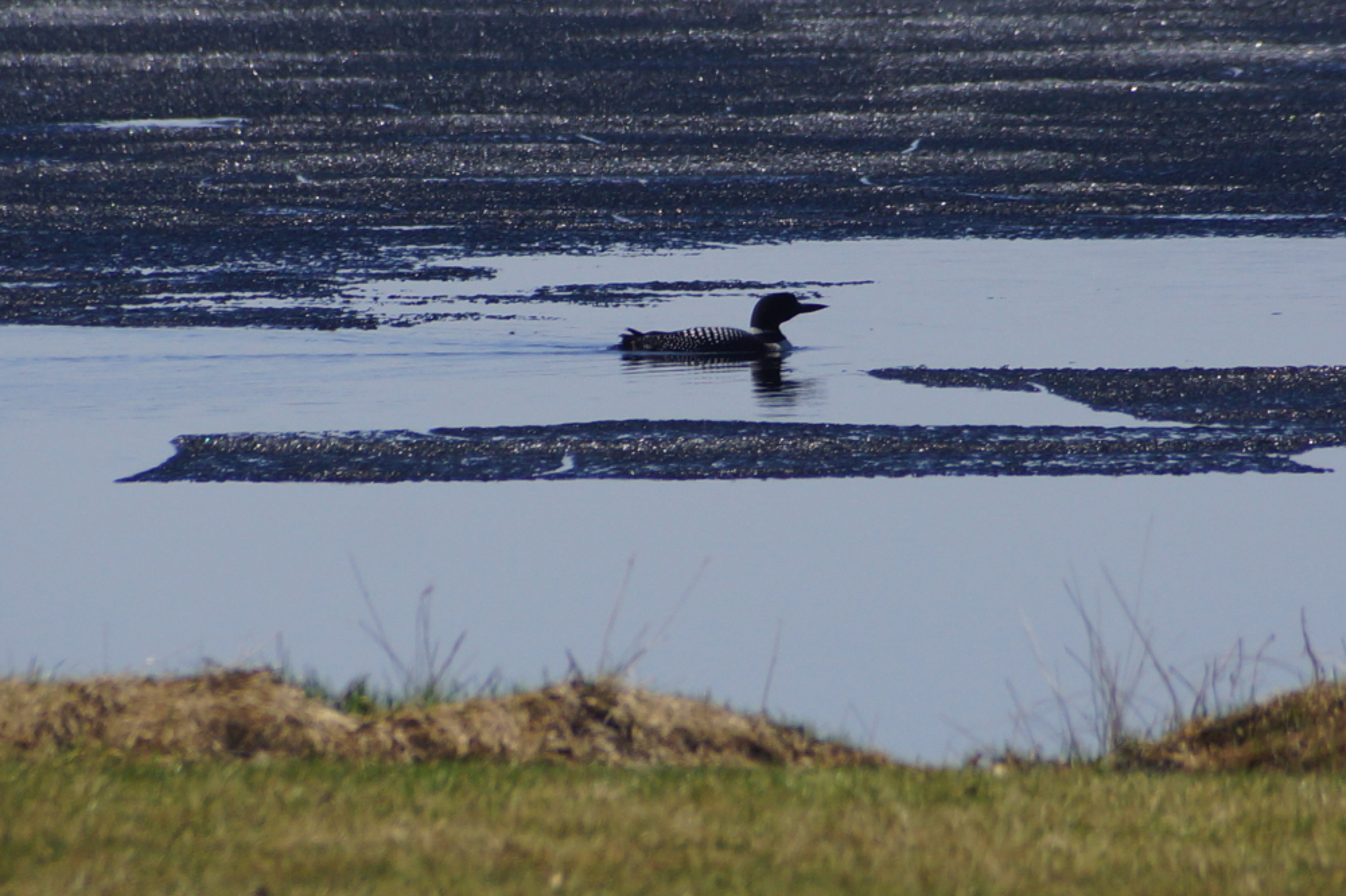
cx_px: 673
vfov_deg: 3.7
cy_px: 448
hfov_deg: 5.5
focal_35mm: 375
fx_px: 14015
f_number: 6.3
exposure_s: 1/400
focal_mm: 250
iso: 160
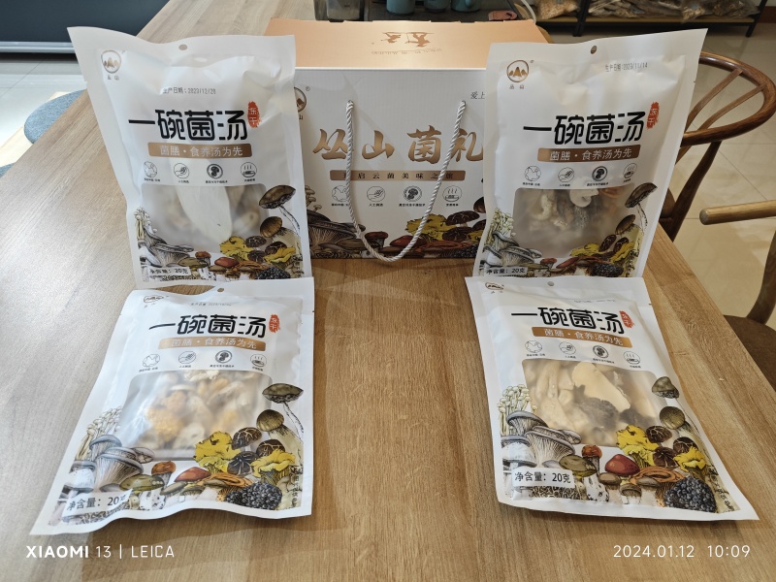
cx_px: 388
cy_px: 291
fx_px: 516
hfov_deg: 73.9
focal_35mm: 23
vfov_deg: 58.9
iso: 320
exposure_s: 1/100
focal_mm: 5.43
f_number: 1.8
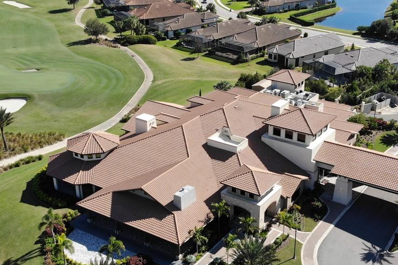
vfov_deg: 28.6
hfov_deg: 41.8
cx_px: 231
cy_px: 157
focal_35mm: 47
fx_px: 520
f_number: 2.8
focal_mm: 4.5
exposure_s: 1/720
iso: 105
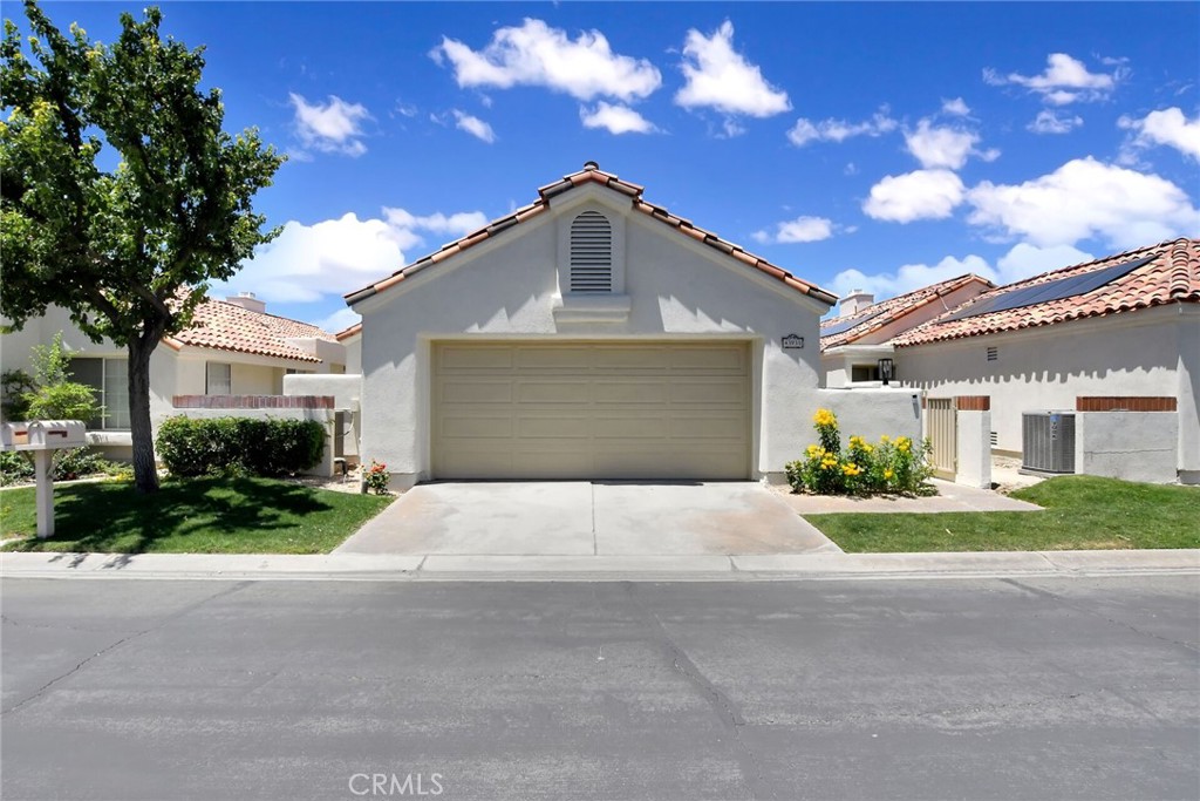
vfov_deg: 67.4
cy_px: 400
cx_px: 600
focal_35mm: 18
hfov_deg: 90.0
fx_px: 600
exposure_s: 1/1000
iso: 1250
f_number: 16
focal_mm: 12
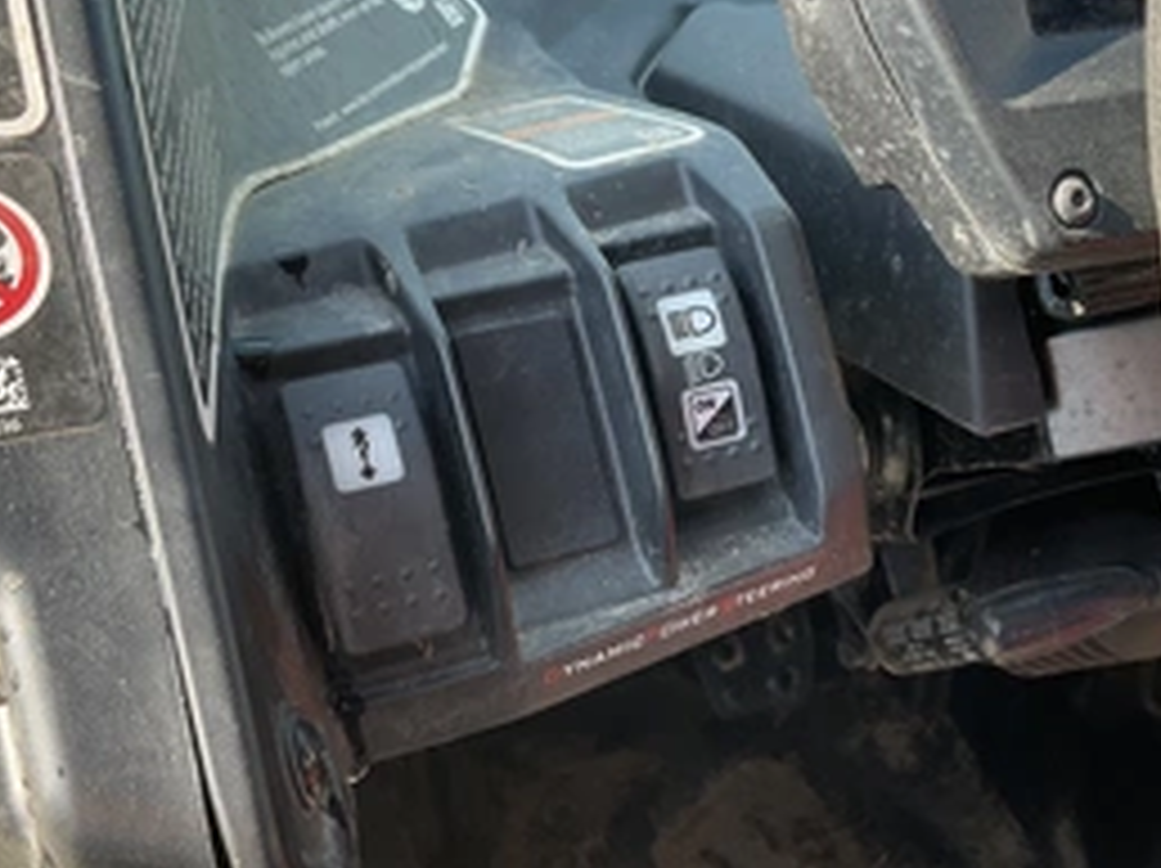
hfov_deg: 42.0
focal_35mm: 45
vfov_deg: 32.1
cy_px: 472
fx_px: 1508
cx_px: 648
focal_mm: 3
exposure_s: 1/122
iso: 25
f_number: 1.8
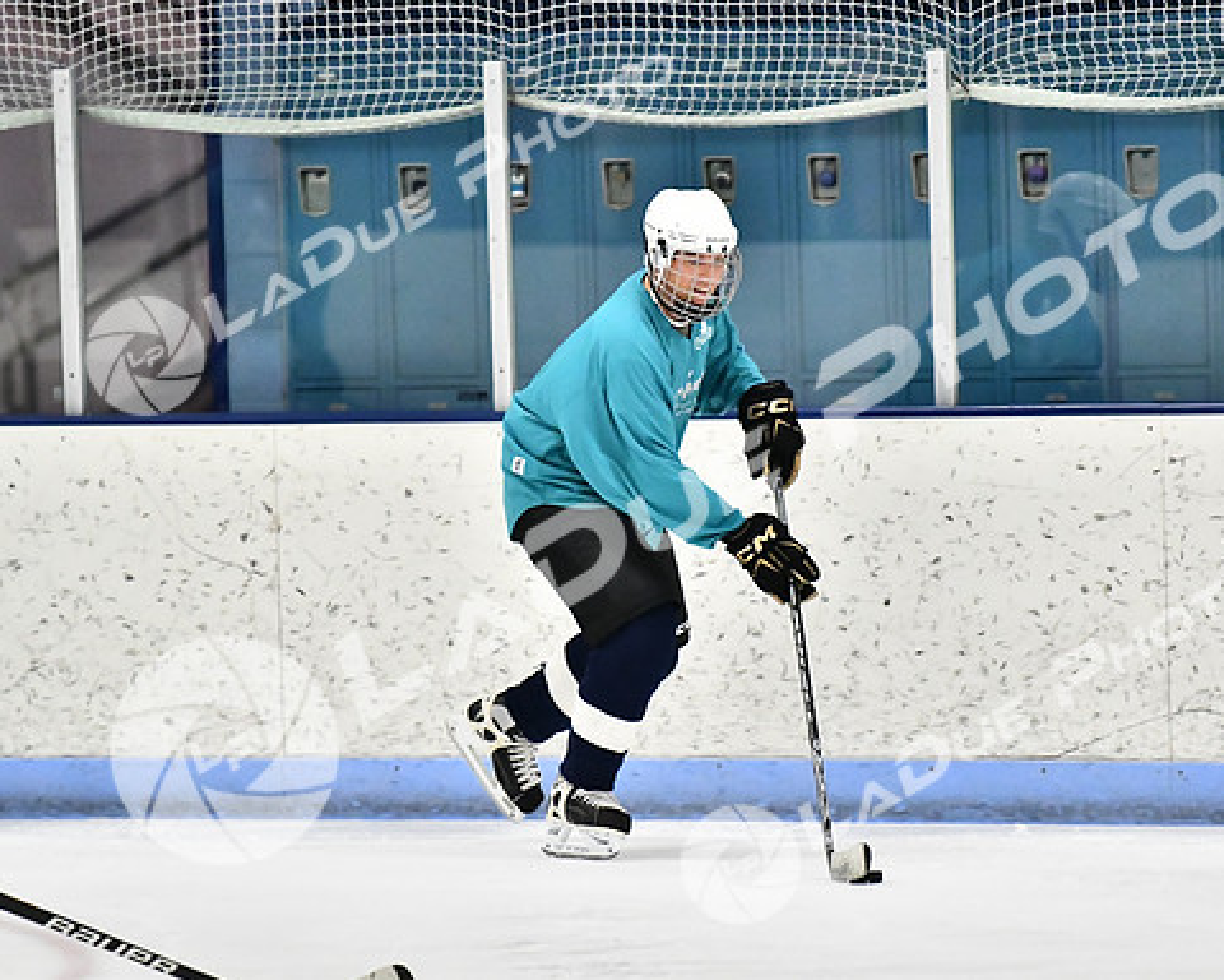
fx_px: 11701
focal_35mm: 323
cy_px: 489
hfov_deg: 6.0
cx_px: 676
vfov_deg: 4.8
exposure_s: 1/1600
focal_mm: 190
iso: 8000
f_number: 2.8
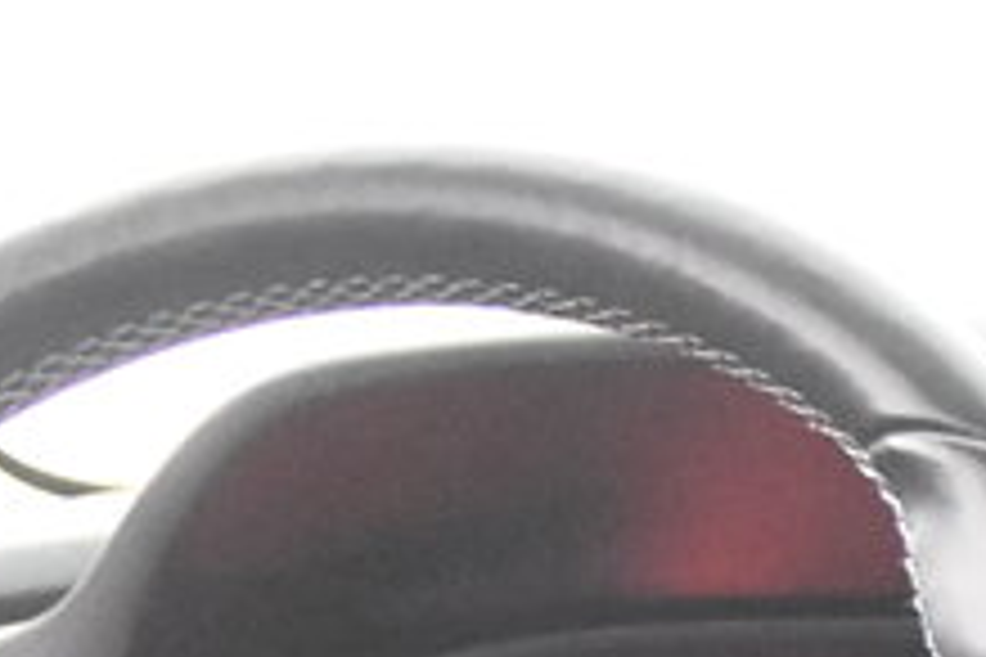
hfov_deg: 9.7
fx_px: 5751
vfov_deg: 6.2
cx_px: 1013
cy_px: 1712
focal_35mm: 210
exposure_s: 1/40
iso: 10000
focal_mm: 24
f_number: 3
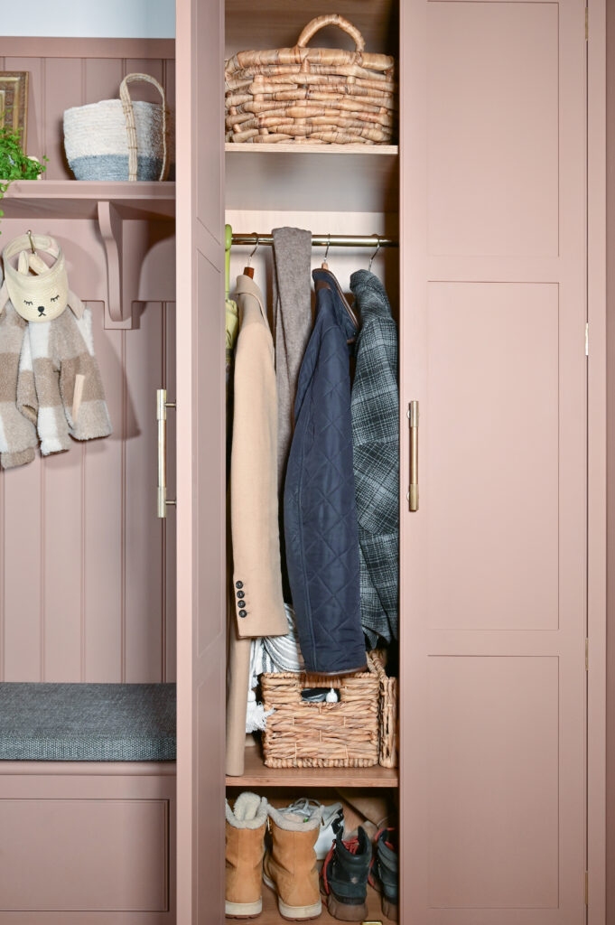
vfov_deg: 48.5
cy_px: 462
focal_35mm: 40
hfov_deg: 33.3
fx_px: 1027
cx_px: 308
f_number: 4.5
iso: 800
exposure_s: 1/80
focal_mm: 40
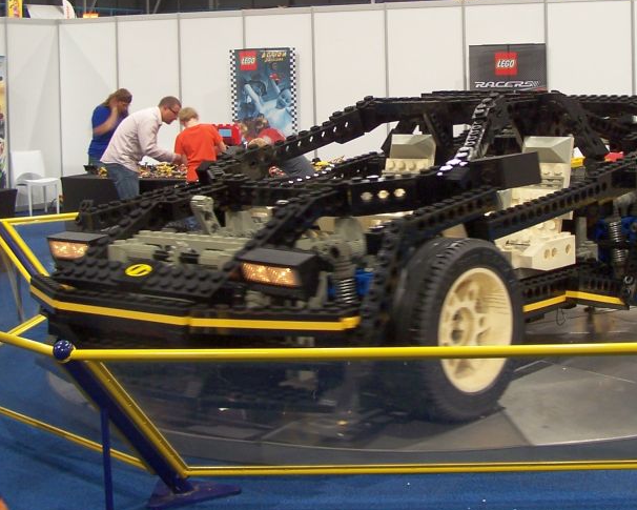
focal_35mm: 66
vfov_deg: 23.0
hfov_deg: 28.5
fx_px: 1244
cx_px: 436
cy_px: 138
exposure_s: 1/2
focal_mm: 6.7
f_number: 2.8
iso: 80
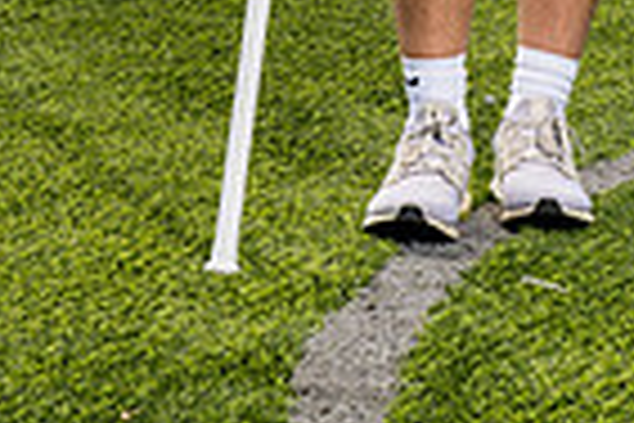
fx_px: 3381
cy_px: -554
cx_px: 292
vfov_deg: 6.8
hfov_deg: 10.7
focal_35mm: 192
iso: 100
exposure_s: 1/250
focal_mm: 60
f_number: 8
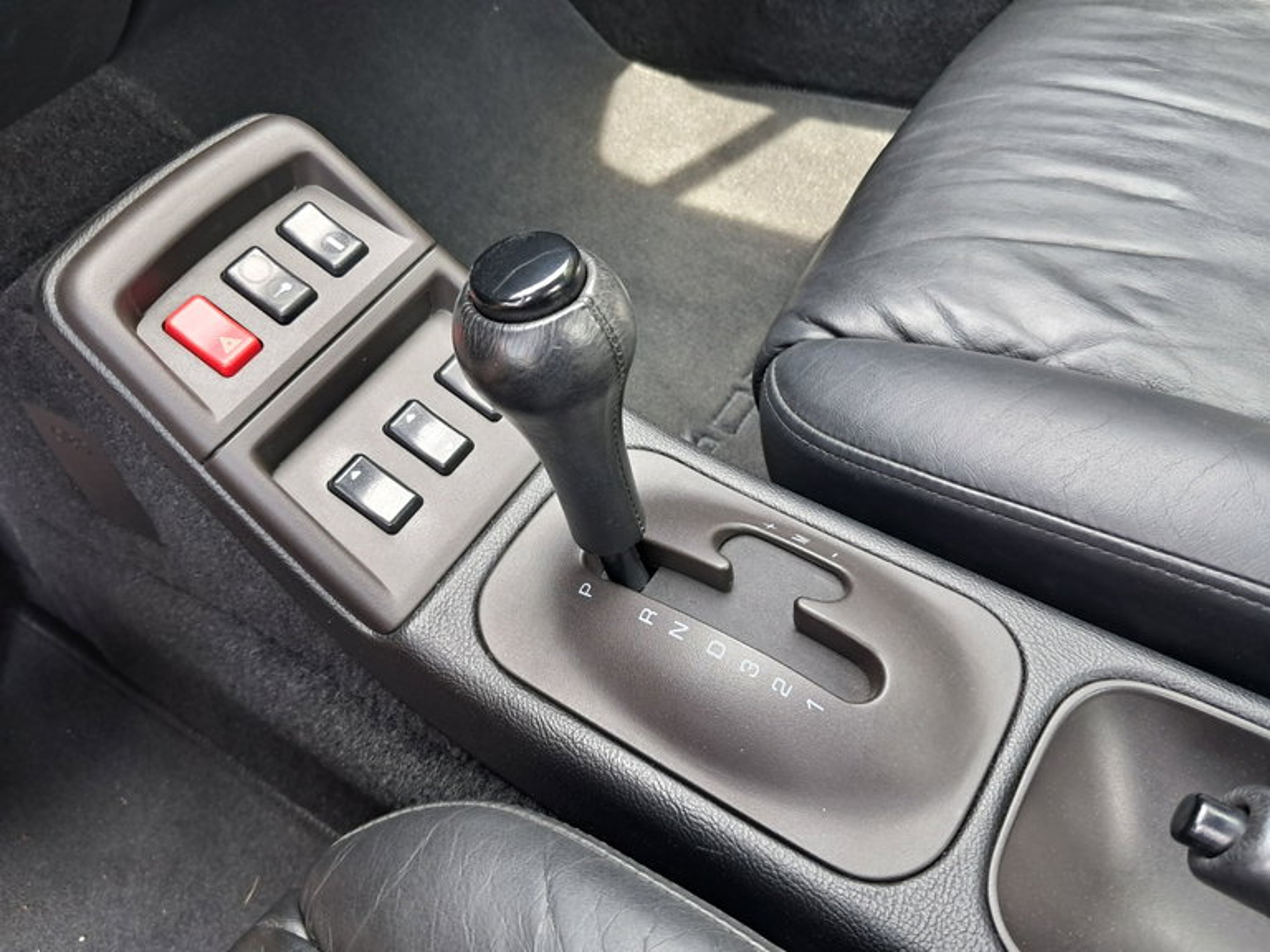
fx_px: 991
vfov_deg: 51.4
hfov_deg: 65.3
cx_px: 635
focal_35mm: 27
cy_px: 476
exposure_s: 1/50
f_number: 1.8
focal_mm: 4
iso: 200
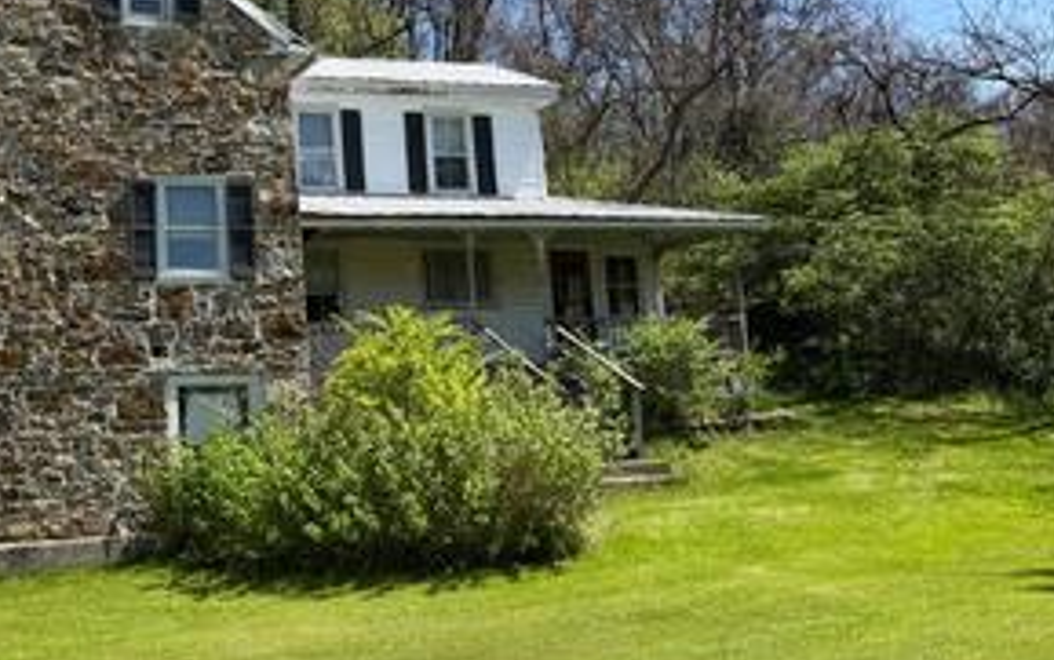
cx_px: 252
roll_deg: +2.2
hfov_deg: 42.8
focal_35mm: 45
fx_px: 1293
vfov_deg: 28.5
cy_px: 233
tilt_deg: +9.4
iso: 80
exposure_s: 1/2801
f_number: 1.78
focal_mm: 6.76
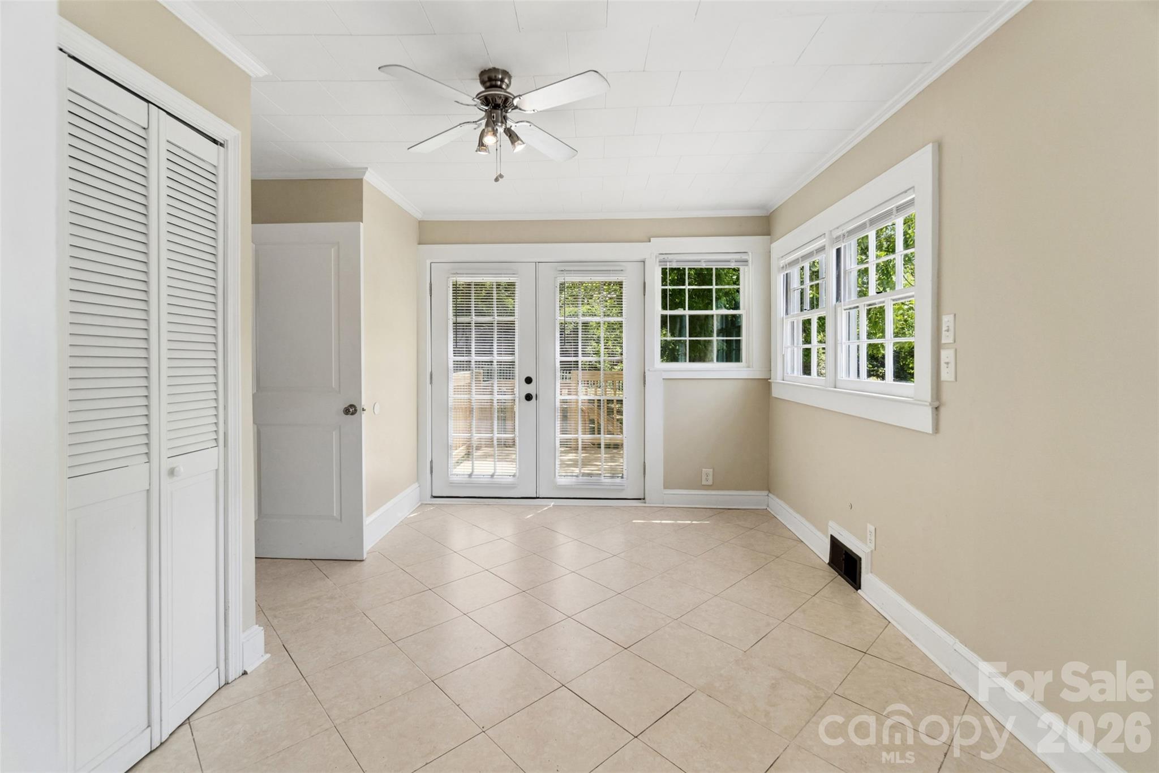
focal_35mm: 15
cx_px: 580
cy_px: 386
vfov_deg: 77.3
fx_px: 483
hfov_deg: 100.4
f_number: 4.5
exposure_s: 1/200
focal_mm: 10
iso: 100
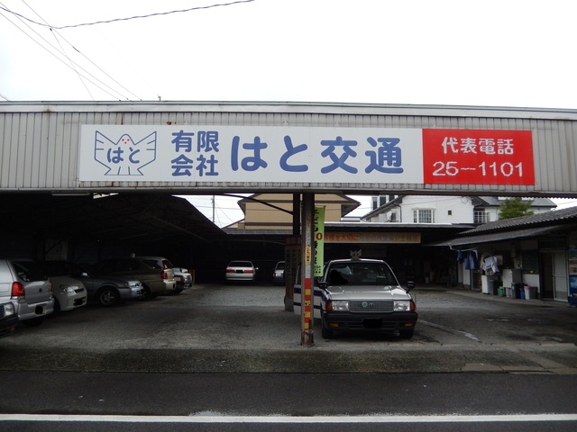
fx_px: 467
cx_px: 288
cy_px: 216
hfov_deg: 63.4
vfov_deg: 49.7
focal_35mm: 28
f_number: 3.6
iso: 125
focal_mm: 5.1
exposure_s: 1/640
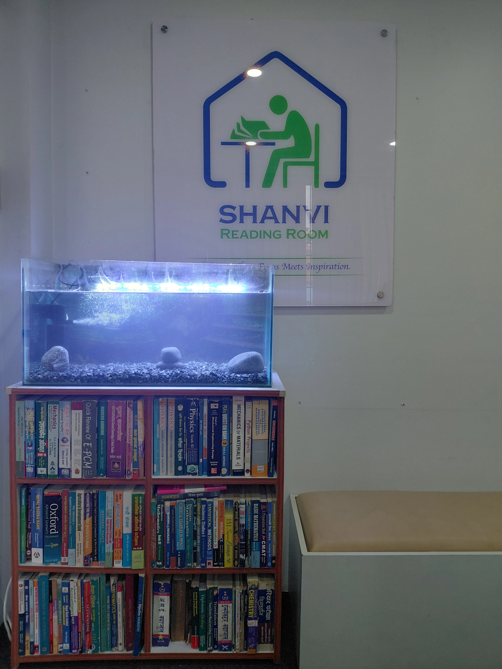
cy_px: 334
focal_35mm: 25
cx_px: 251
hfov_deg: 54.9
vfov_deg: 69.4
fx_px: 483
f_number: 1.8
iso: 250
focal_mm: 4.69
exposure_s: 1/100
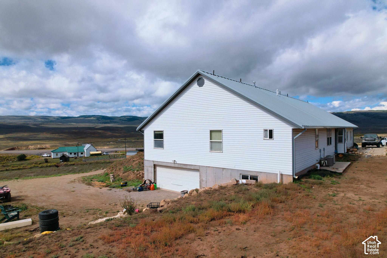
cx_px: 194
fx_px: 236
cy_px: 129
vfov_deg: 57.2
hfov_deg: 78.6
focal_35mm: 22
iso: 100
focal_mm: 8.38
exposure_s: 1/120
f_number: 2.8
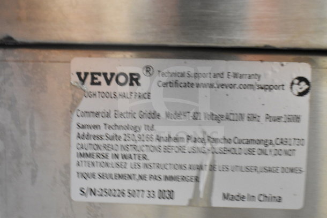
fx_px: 422
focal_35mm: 46
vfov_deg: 29.0
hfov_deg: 42.3
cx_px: 164
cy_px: 109
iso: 6400
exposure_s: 1/50
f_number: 4.2
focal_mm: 31
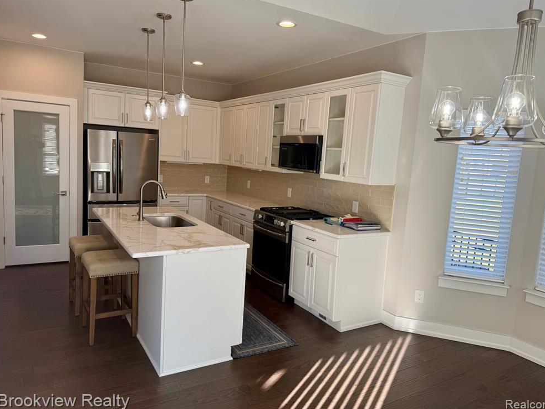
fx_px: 394
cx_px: 278
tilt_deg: -6.6
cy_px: 200
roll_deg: -3.3
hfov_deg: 69.4
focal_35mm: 25
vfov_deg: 54.9
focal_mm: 6.76
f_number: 1.78
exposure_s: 1/333
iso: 80
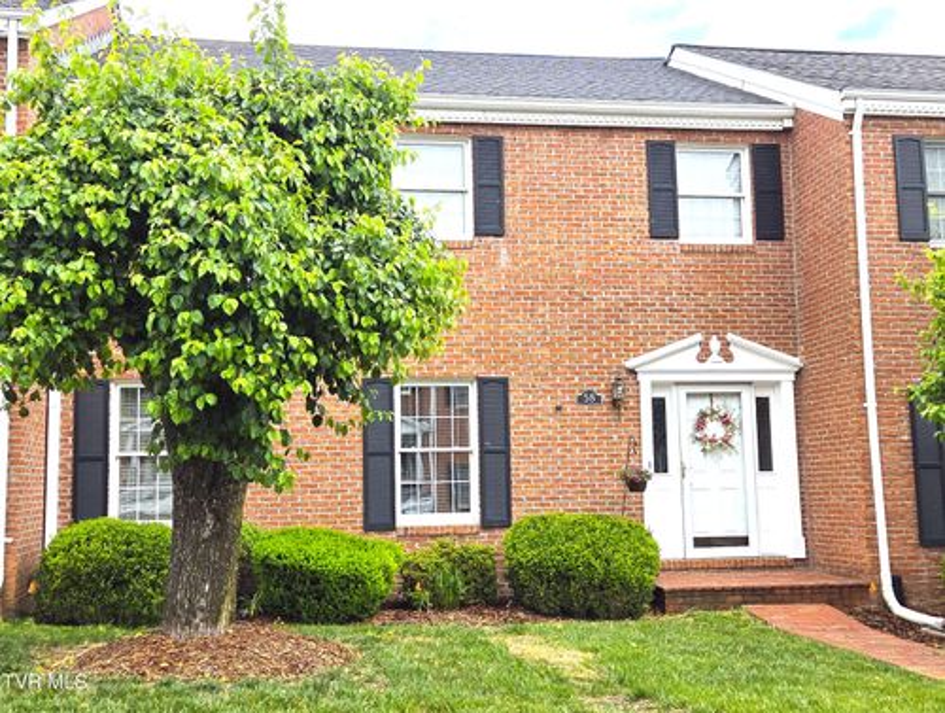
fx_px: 1067
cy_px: 356
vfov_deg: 36.9
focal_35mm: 39
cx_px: 472
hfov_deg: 47.8
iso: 80
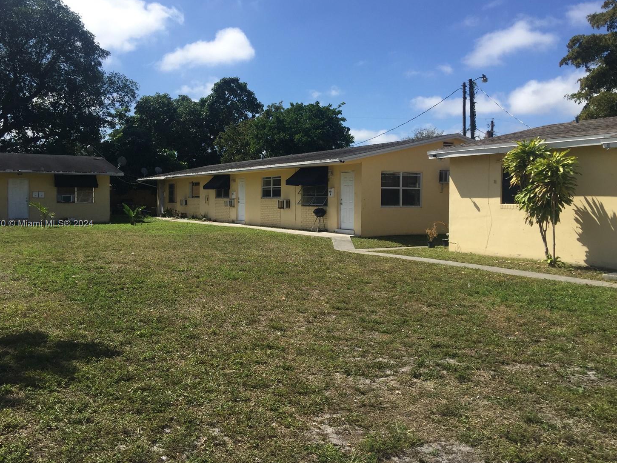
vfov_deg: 44.2
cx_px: 298
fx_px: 570
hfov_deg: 56.8
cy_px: 224
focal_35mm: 32
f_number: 2.2
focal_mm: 4.15
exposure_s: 1/2475
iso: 32
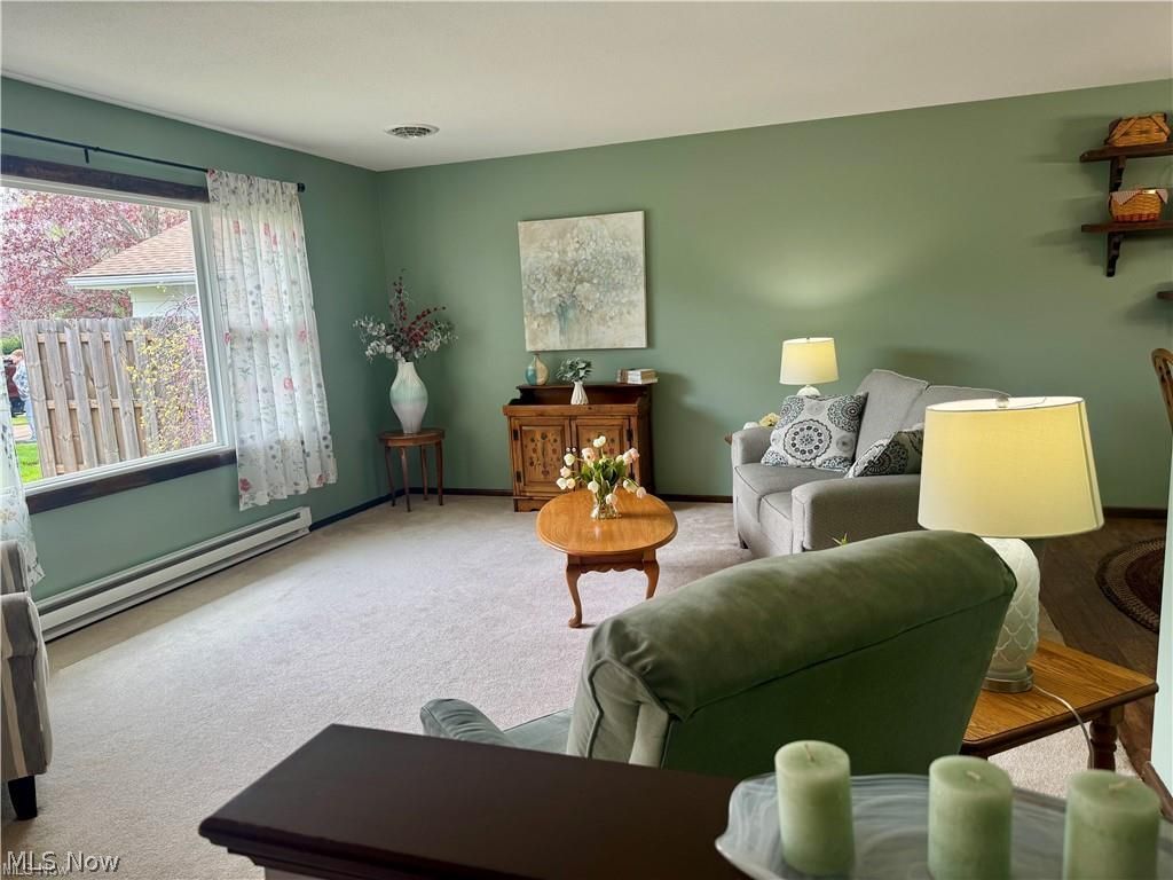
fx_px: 813
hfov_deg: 71.6
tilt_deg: -8.8
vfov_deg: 56.8
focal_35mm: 24
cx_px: 586
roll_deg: +2.6
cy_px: 440
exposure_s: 1/120
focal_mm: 6.76
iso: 64
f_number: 1.78
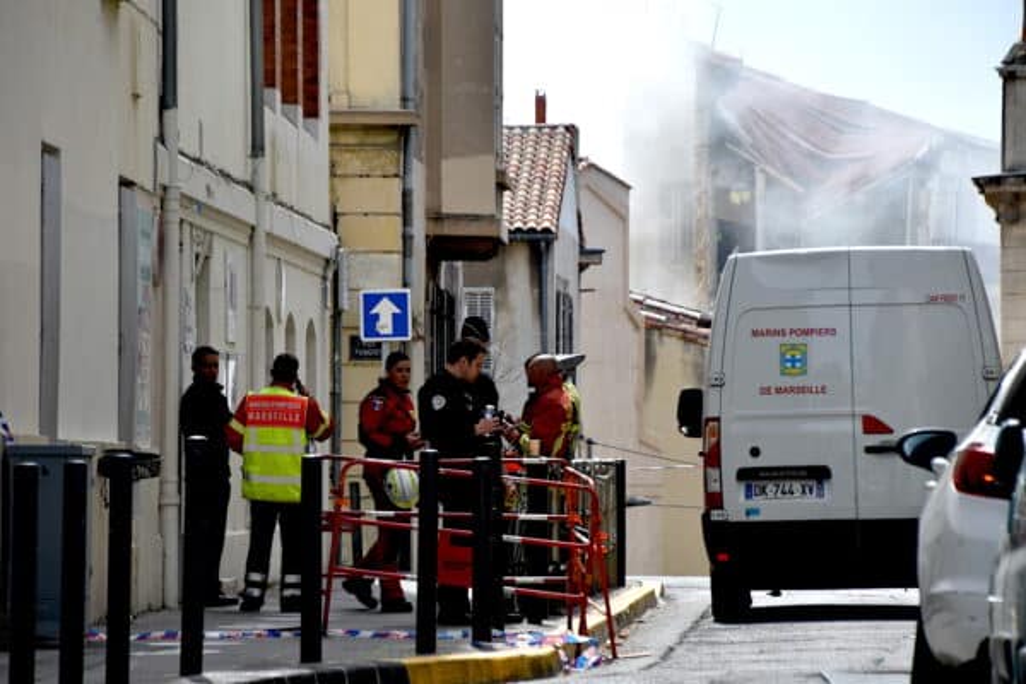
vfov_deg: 5.2
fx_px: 7481
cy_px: 342
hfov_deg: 7.8
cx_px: 513
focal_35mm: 262
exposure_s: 1/500
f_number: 8
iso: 180
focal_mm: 175
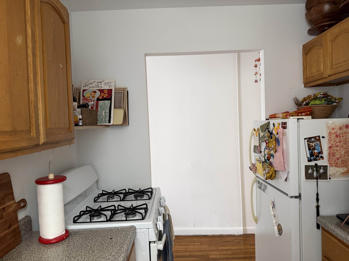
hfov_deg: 71.6
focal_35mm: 24
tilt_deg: -0.9
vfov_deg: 56.8
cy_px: 130
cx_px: 174
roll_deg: +2.5
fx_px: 242
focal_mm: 6.76
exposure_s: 1/60
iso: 320
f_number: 1.78
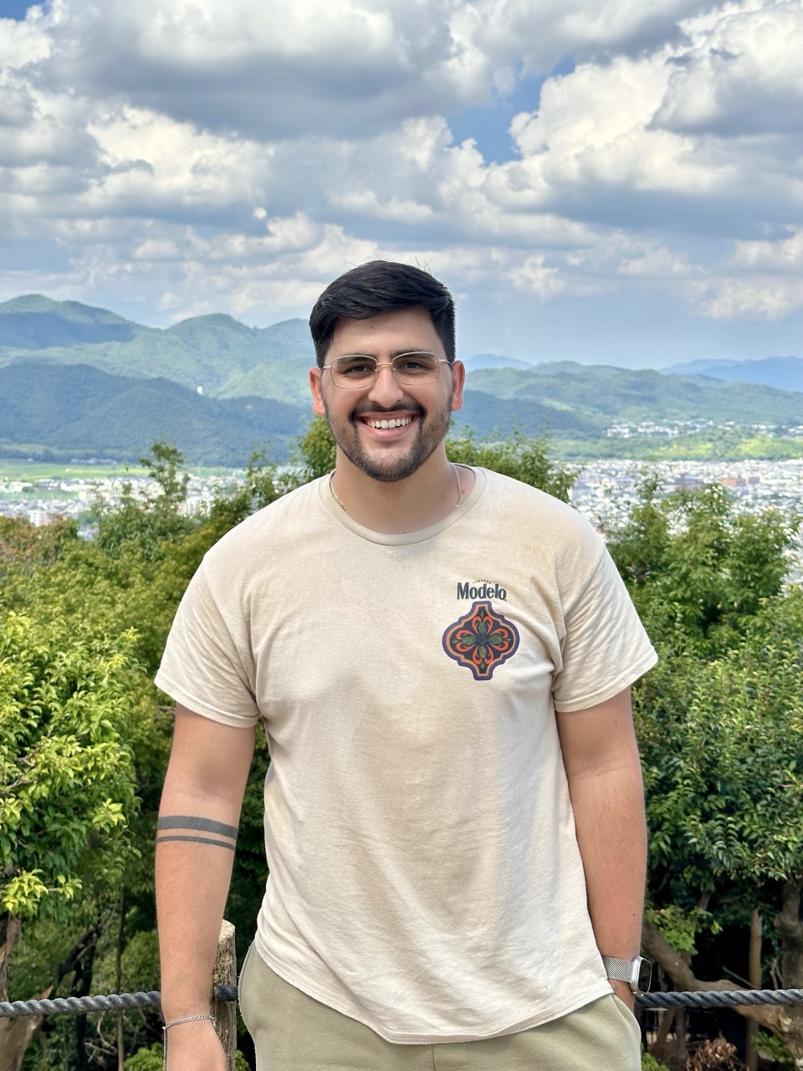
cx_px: 402
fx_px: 1485
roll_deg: -0.7
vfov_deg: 39.7
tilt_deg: -5.7
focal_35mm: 48
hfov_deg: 30.3
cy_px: 536
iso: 64
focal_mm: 6.86
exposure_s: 1/2976
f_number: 1.78
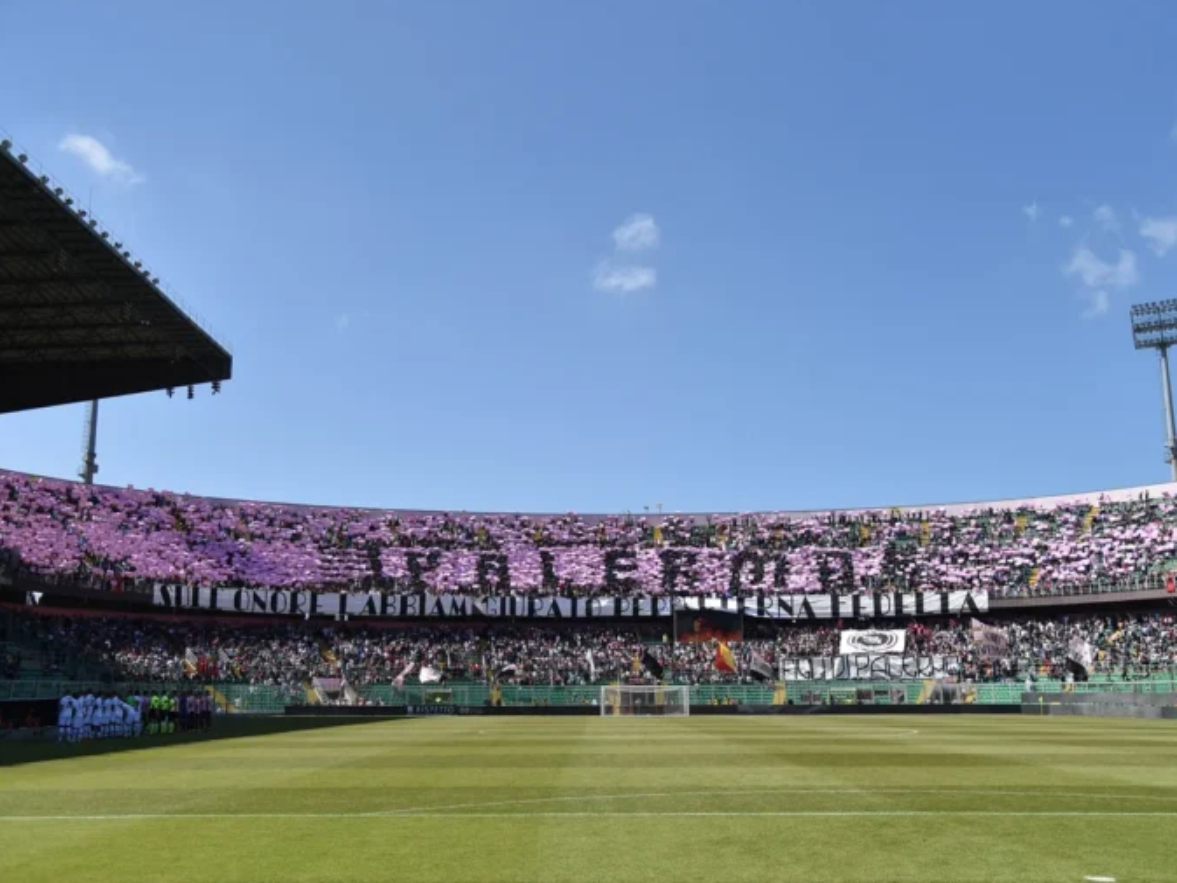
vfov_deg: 41.8
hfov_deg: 53.9
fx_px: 1156
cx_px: 593
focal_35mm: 34
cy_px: 439
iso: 400
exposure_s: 1/5000
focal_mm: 31
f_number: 4
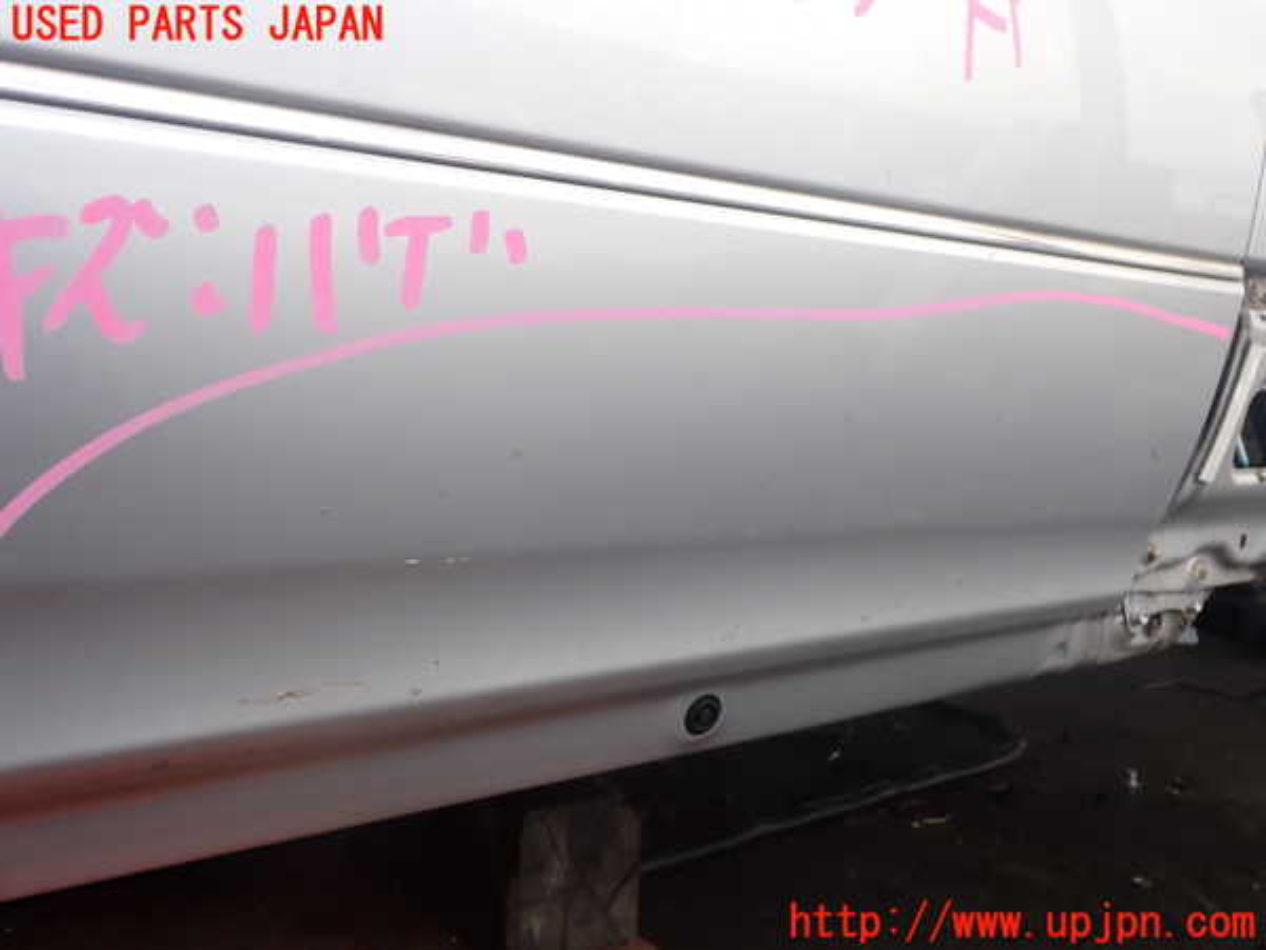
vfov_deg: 46.8
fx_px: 1097
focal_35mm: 30
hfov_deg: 60.0
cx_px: 633
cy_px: 475
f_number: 3.2
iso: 100
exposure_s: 1/200
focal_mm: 5.4
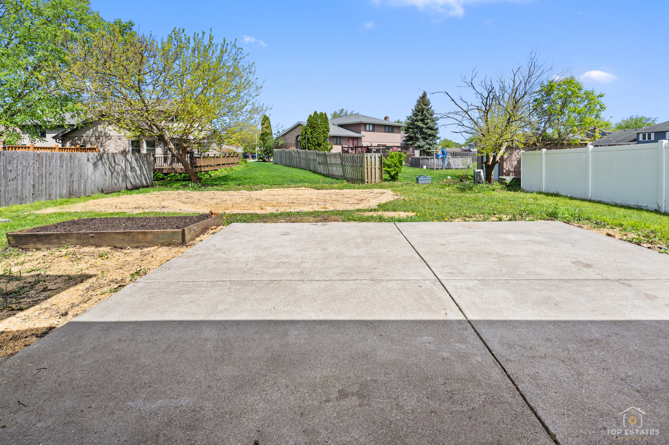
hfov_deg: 96.7
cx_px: 334
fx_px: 297
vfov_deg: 73.7
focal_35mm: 16
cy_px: 222
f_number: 10
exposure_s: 1/320
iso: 400
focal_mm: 16
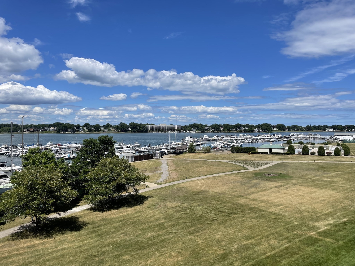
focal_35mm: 26
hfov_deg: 67.3
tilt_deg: -1.3
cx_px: 178
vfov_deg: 53.1
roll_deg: +0.7
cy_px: 133
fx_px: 267
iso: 32
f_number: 1.6
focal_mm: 4.2
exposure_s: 1/5291
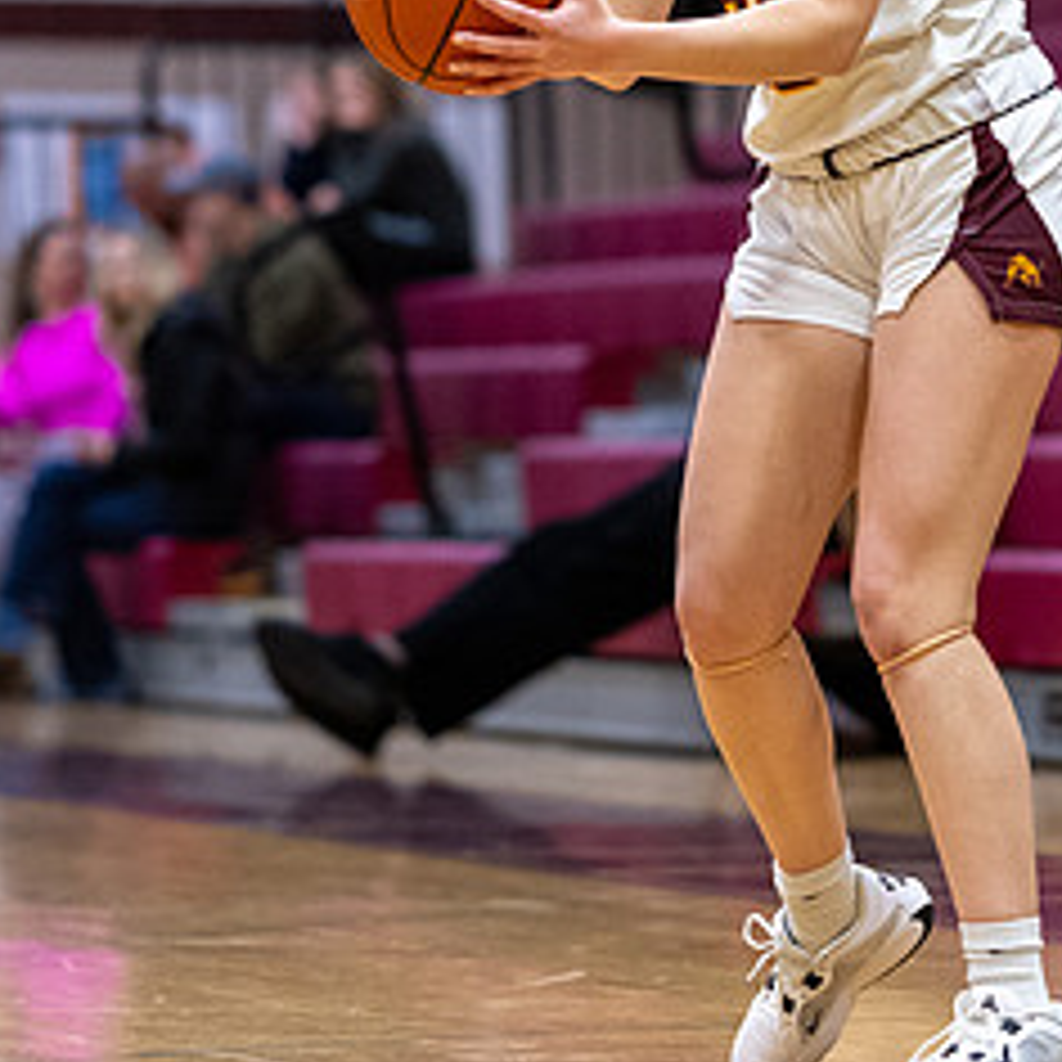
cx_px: 680
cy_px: 86
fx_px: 9788
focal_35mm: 282
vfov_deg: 6.2
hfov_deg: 6.2
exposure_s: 1/1250
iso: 2200
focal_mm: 85
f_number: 1.8
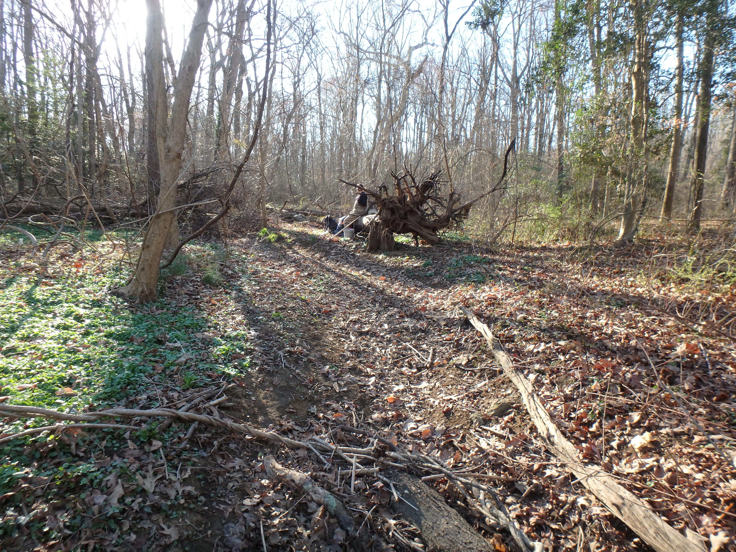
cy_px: 276
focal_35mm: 21
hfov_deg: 79.0
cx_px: 368
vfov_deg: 63.4
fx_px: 446
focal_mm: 3.7
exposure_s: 1/100
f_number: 3.5
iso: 125
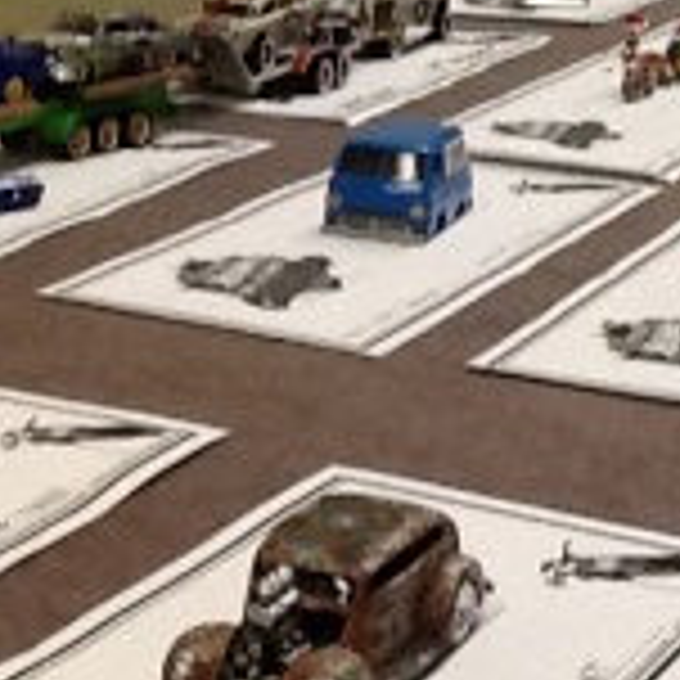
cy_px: 261
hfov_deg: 14.7
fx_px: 2600
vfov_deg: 14.9
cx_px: 7
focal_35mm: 117
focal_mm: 2.03
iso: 100
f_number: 2.4
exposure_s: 1/30
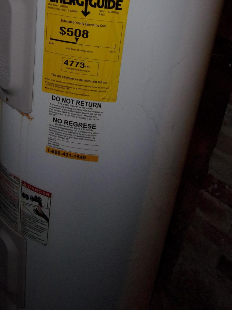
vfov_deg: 44.6
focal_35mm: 40
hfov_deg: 35.6
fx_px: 357
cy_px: 65
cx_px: 76
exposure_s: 1/34
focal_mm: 4.3
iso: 200
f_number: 3.3
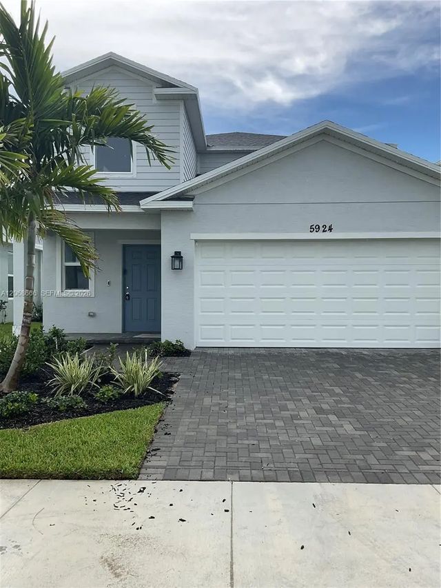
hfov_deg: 48.2
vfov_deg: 61.7
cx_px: 220
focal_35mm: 29
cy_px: 294
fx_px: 492
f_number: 1.8
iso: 16
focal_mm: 3
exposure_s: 1/700
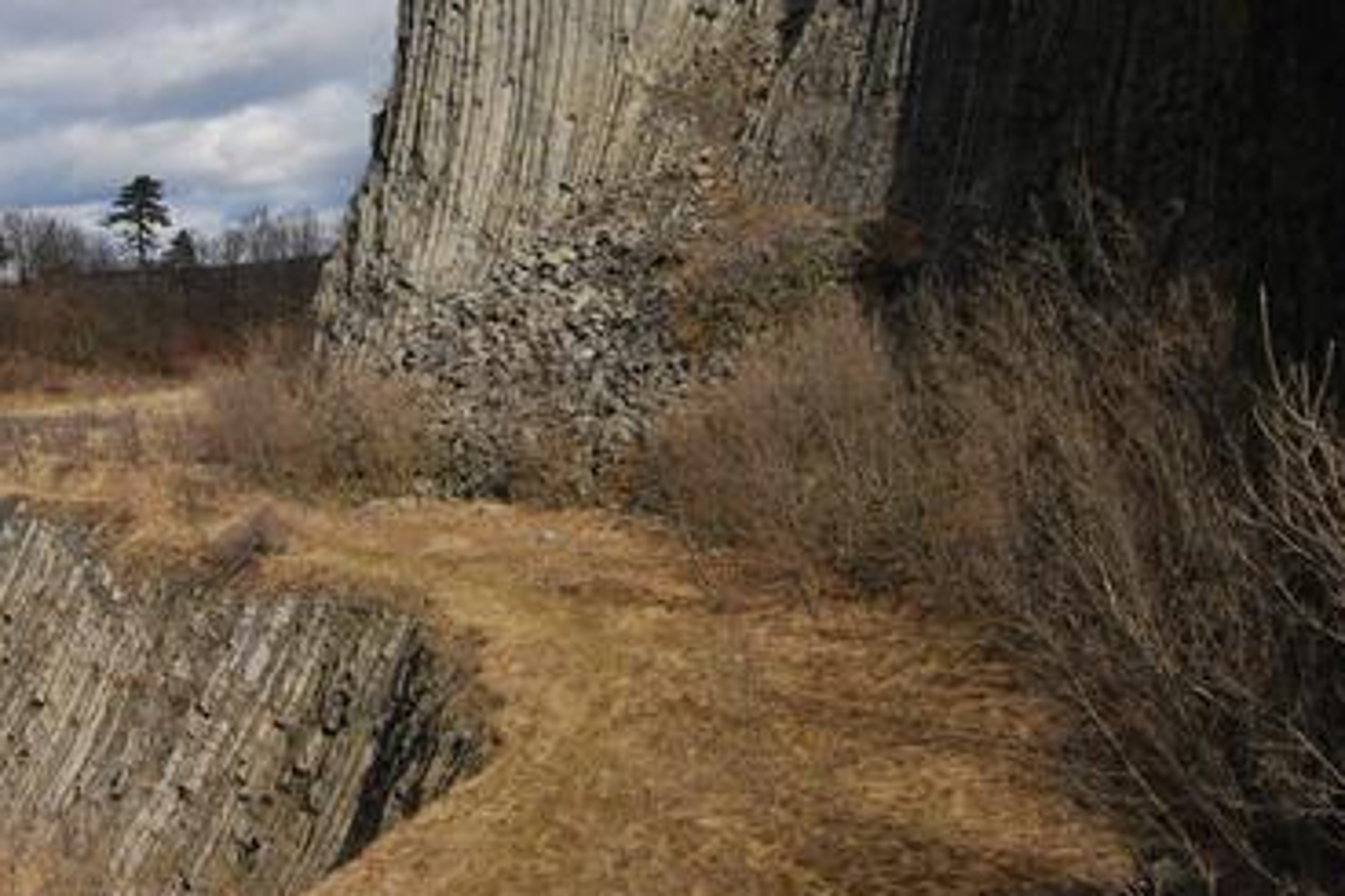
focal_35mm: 44
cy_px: 176
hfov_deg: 43.4
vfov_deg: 29.8
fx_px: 1643
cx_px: 380
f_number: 5
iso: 200
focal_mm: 18
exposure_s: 1/1250
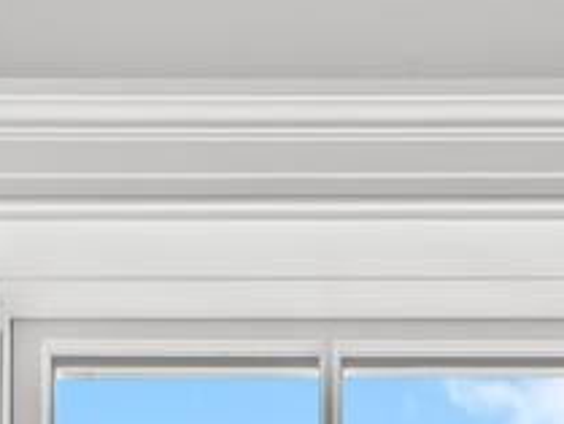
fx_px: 1842
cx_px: 488
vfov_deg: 8.1
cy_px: 1682
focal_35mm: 113
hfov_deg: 17.2
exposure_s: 1/40
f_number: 5.6
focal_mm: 16
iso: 500
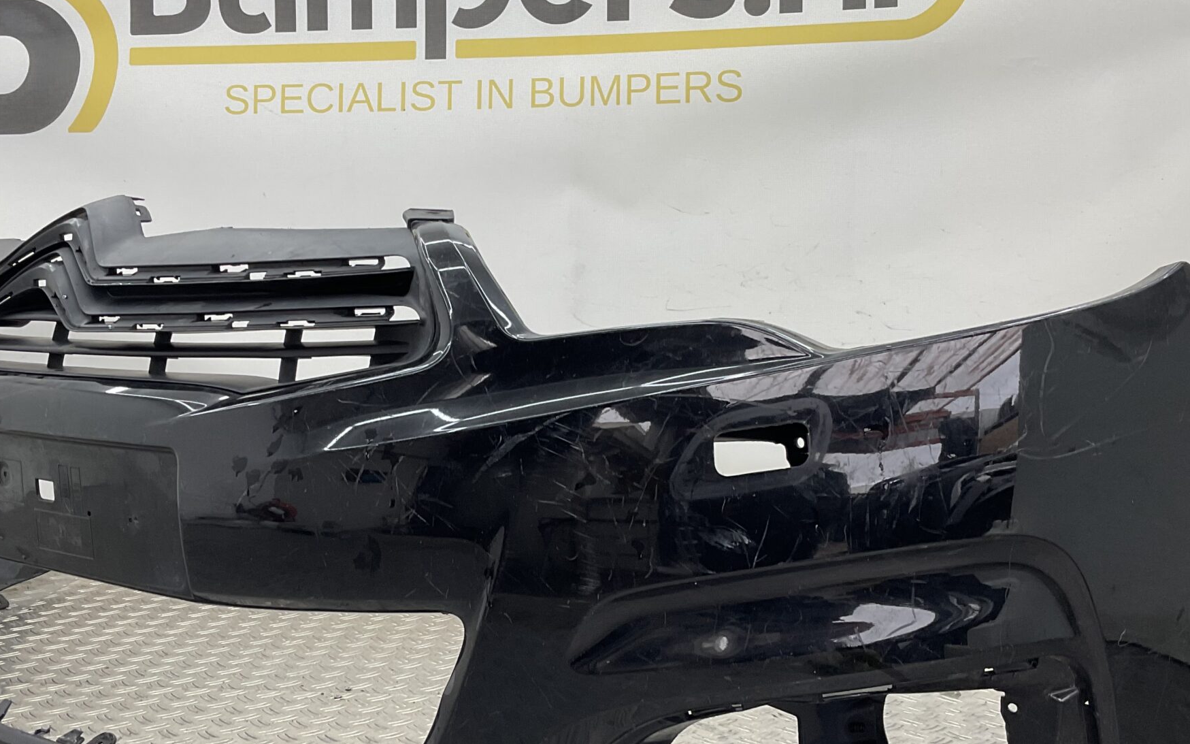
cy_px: 441
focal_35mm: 45
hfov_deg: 44.3
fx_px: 1459
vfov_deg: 28.5
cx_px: 526
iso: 32
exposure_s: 1/120
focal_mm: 3
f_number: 1.8
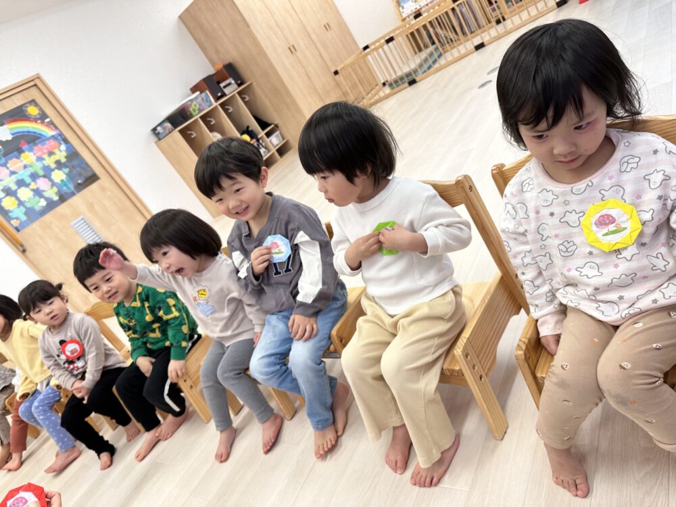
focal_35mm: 24
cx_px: 338
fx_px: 469
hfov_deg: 71.6
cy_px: 254
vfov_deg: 56.8
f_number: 1.78
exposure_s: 1/120
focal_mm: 6.86
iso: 100
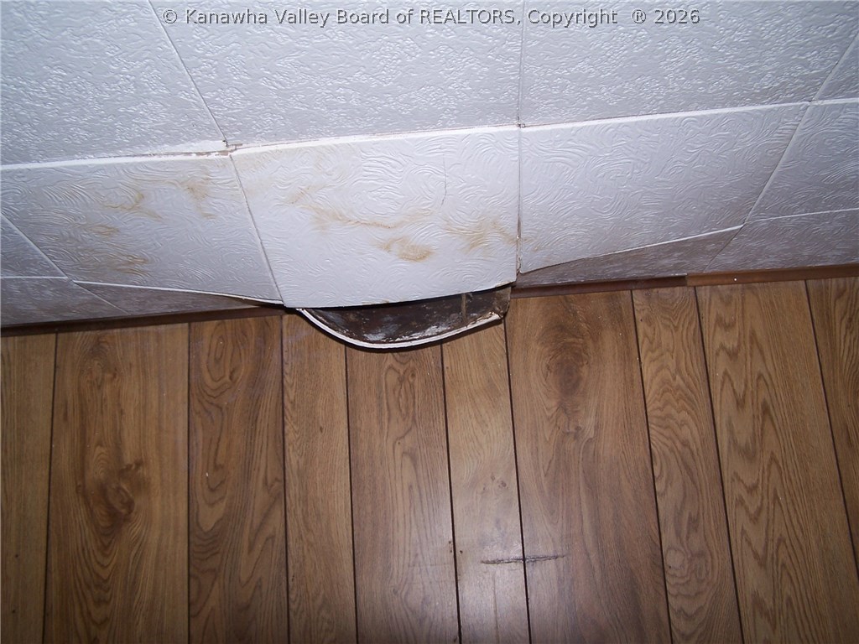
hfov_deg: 49.0
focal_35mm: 38
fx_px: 943
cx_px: 430
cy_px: 322
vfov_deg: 37.7
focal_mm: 6.3
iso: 80
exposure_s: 1/60
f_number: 2.8
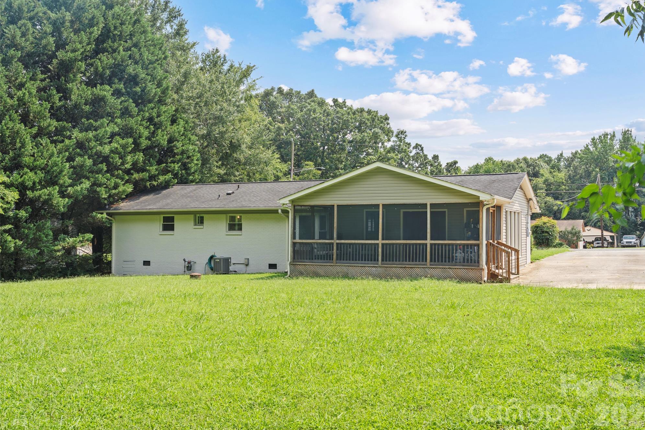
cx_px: 332
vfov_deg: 37.9
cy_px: 216
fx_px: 627
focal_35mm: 35
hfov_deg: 54.4
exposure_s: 1/50
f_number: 9
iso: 160
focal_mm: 34
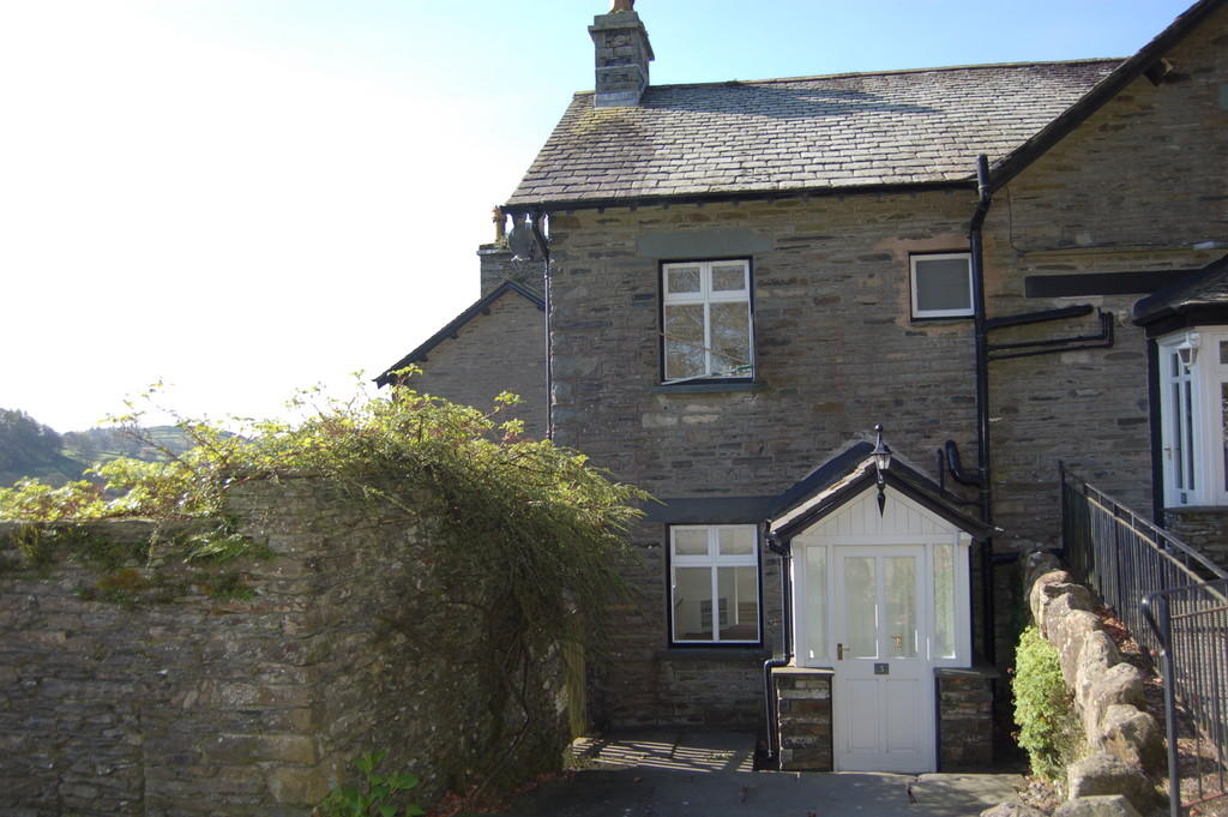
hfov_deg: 62.0
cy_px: 408
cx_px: 614
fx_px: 1022
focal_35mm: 30
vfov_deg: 43.5
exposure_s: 1/500
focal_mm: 20
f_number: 4
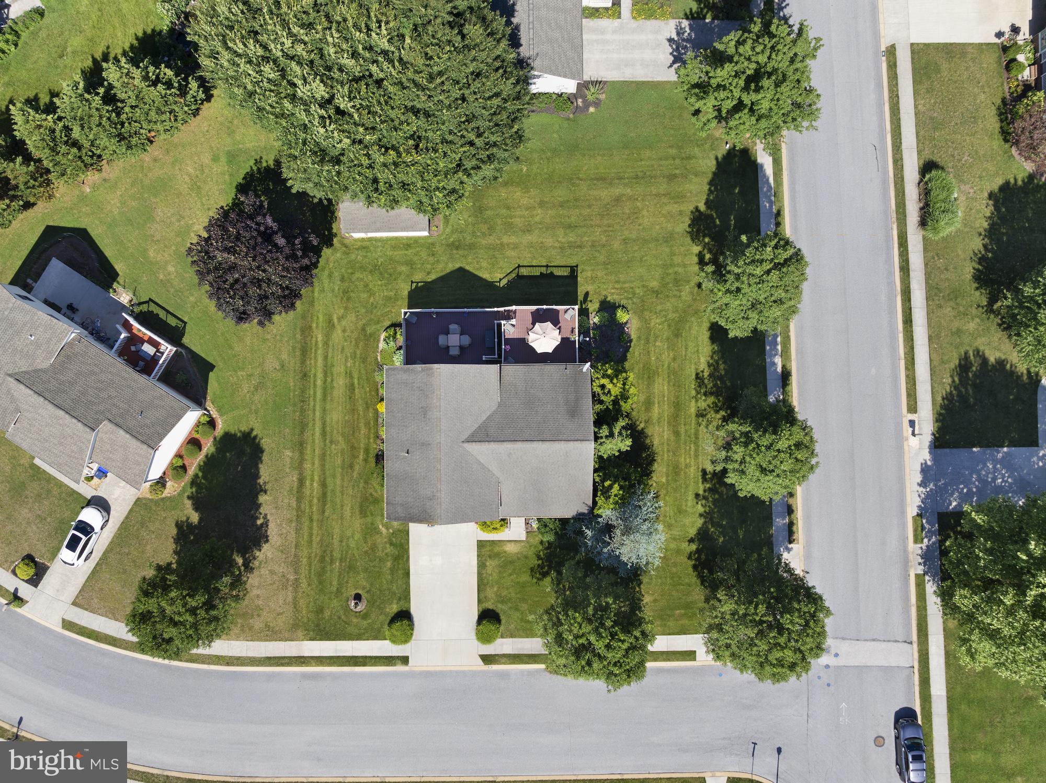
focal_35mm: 24
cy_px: 392
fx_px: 725
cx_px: 523
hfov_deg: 71.6
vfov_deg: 56.8
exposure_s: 1/1250
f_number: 2.8
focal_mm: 12.29
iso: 110
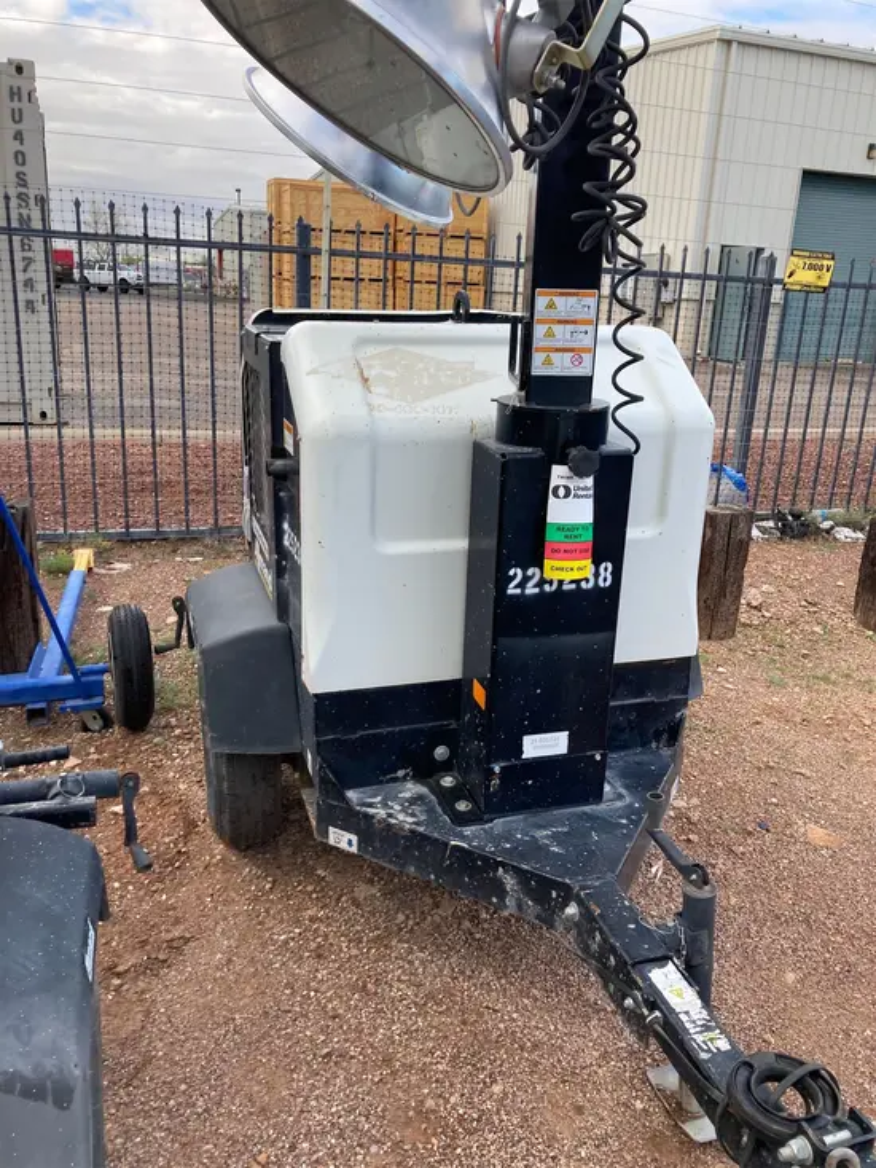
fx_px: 944
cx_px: 438
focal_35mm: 28
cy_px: 584
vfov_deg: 63.4
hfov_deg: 49.8
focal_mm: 3.99
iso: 20
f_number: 1.8
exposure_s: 1/307
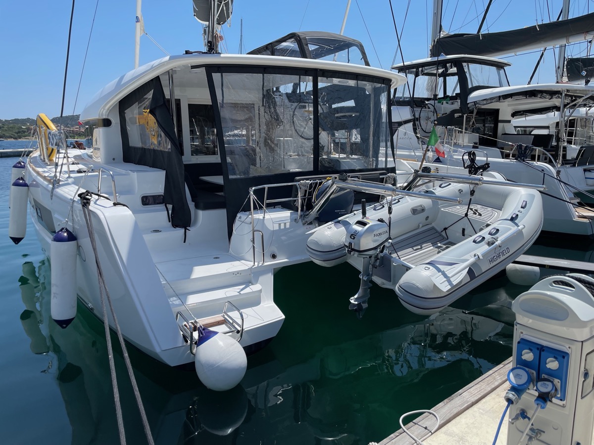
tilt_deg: -9.9
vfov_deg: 53.1
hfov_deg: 67.3
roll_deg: +0.6
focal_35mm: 26
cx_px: 297
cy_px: 222
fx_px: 446
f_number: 1.6
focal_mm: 4.2
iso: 32
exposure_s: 1/4651
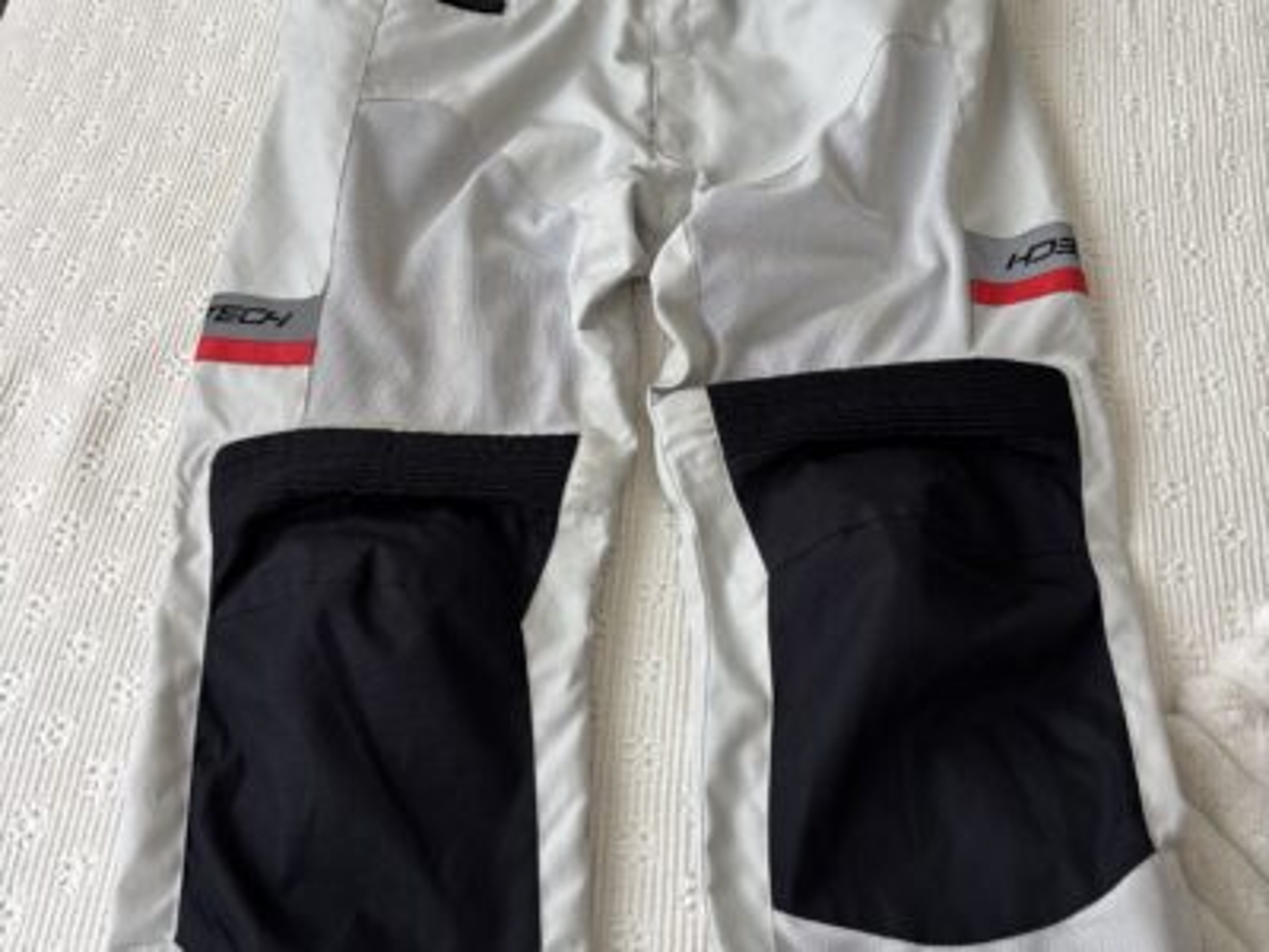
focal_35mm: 26
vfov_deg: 53.1
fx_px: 953
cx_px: 634
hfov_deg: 67.3
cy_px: 476
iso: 80
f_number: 1.6
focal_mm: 5.96
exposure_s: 1/121
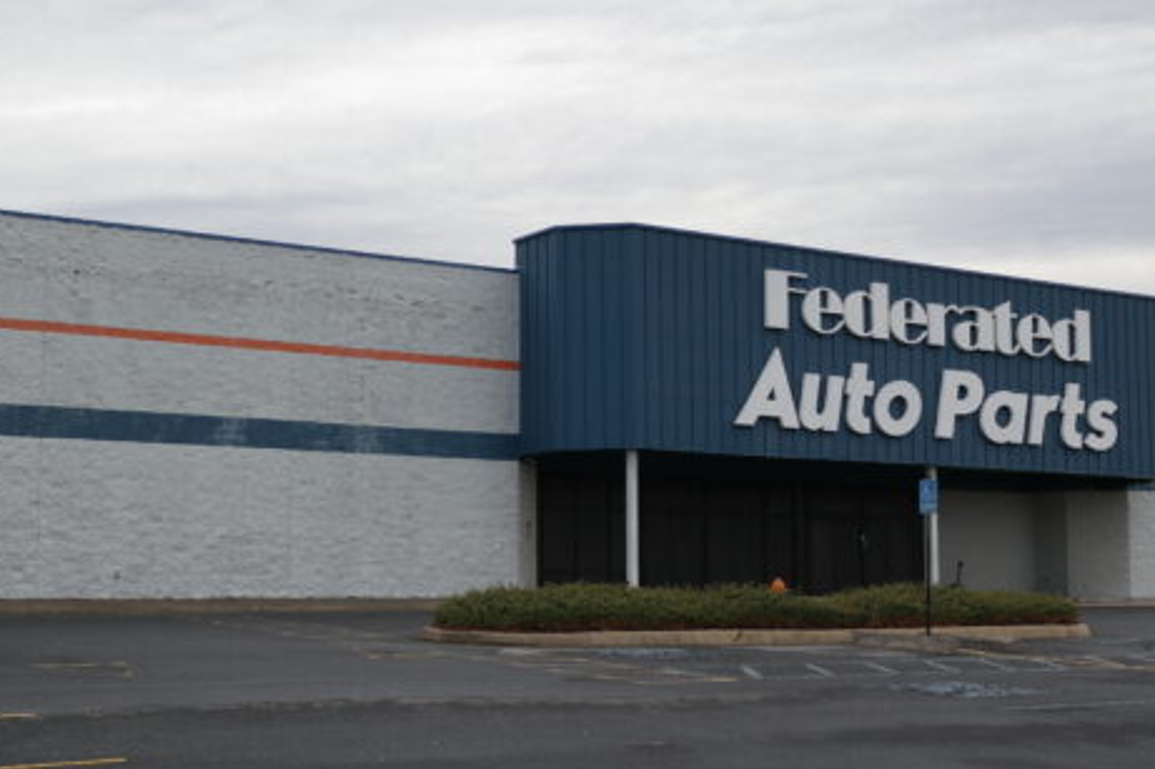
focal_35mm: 50
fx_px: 1604
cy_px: 401
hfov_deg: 39.6
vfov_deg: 27.0
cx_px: 564
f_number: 5.6
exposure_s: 1/250
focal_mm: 20
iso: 100
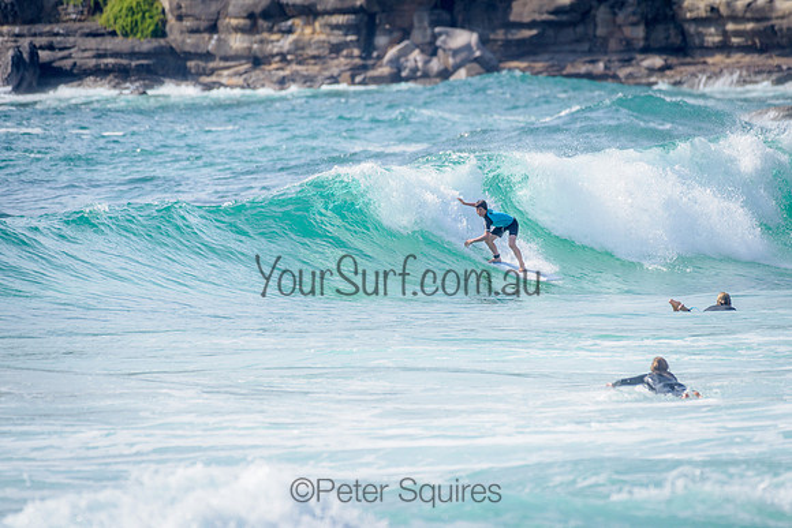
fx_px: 13488
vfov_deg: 2.2
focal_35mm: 613
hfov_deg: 3.4
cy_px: 204
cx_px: 458
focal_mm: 500
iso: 180
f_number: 5.6
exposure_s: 1/2000
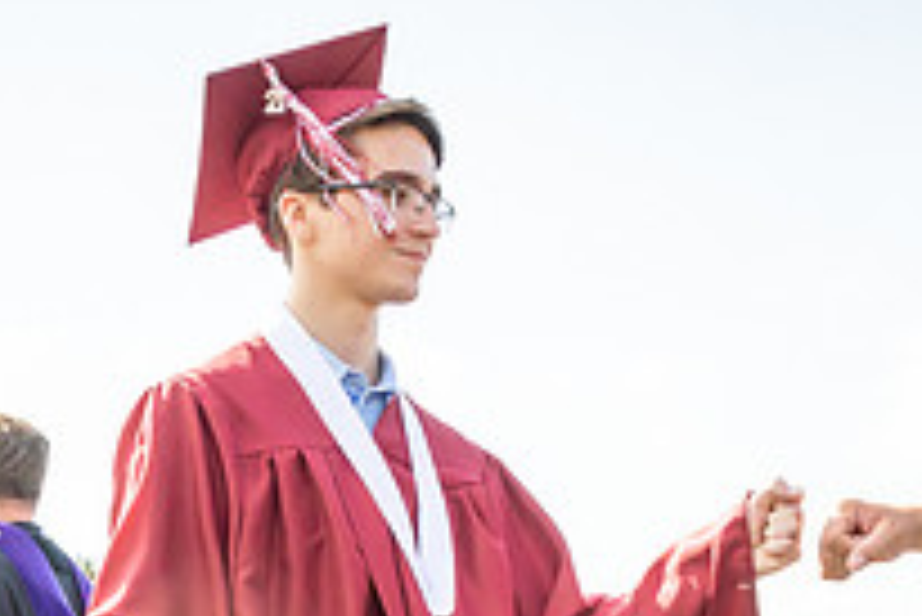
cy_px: 881
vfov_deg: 15.2
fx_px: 2153
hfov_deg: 24.1
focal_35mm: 84
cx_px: 542
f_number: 7.1
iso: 200
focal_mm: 17
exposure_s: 1/500
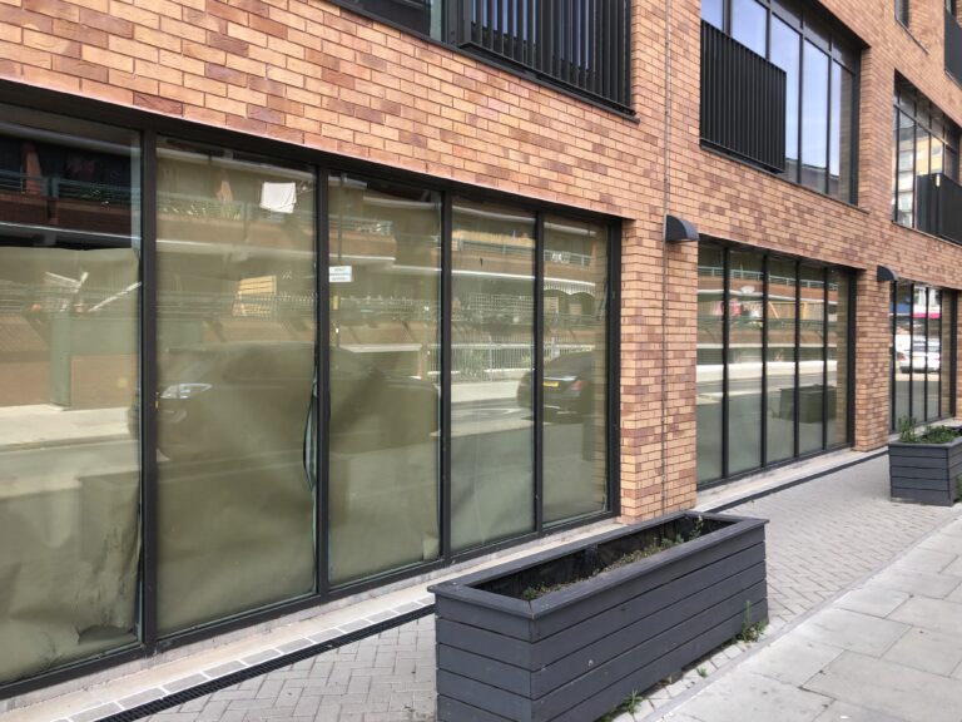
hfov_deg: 63.4
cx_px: 481
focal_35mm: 28
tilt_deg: -1.7
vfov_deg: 49.7
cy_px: 361
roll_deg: +0.9
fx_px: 778
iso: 20
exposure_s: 1/312
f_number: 1.8
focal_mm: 4
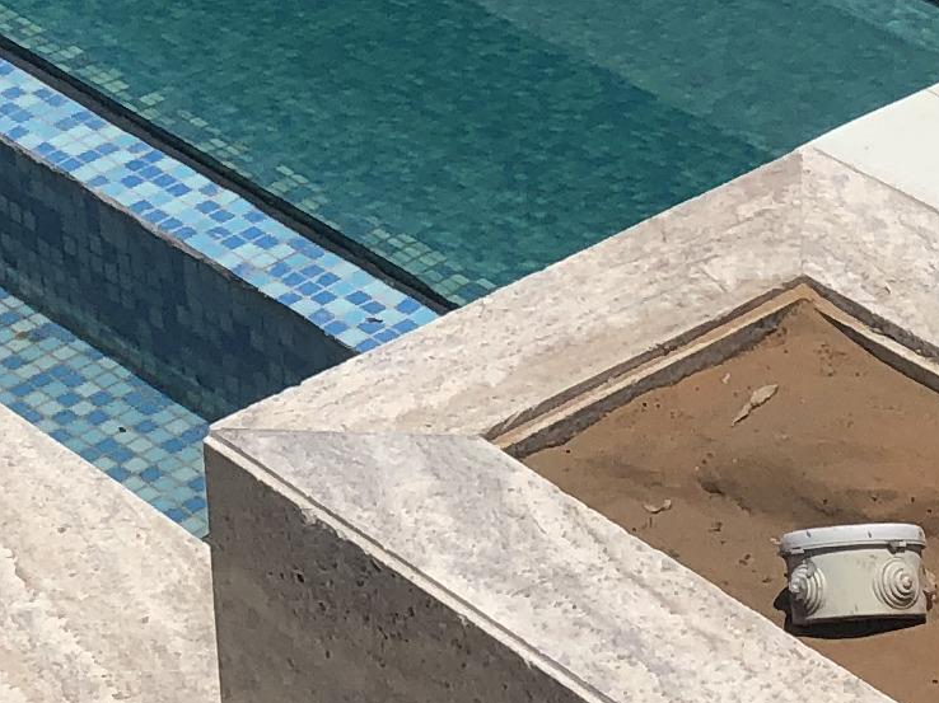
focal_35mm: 153
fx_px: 4149
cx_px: 386
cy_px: -256
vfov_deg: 9.5
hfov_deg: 12.9
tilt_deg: -24.8
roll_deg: +3.1
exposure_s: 1/4808
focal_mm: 4
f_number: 1.8
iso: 20
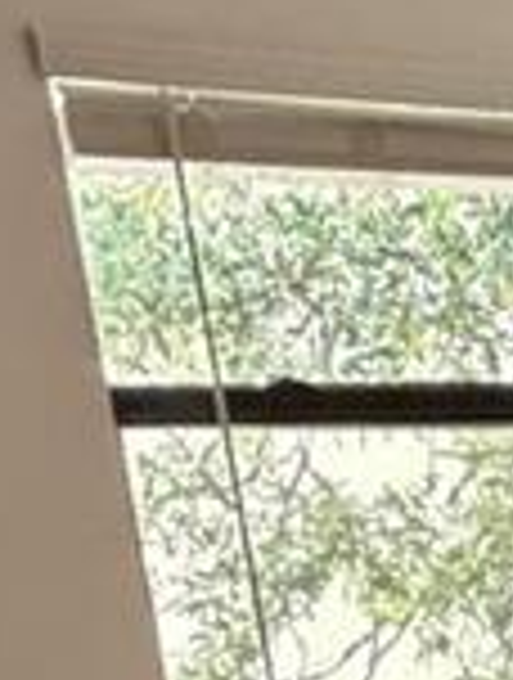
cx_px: 1494
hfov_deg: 10.2
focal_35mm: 111
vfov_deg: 16.2
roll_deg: +1.7
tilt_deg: -16.0
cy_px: 1018
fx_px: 2184
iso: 400
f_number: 2.2
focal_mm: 2.22
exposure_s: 1/60
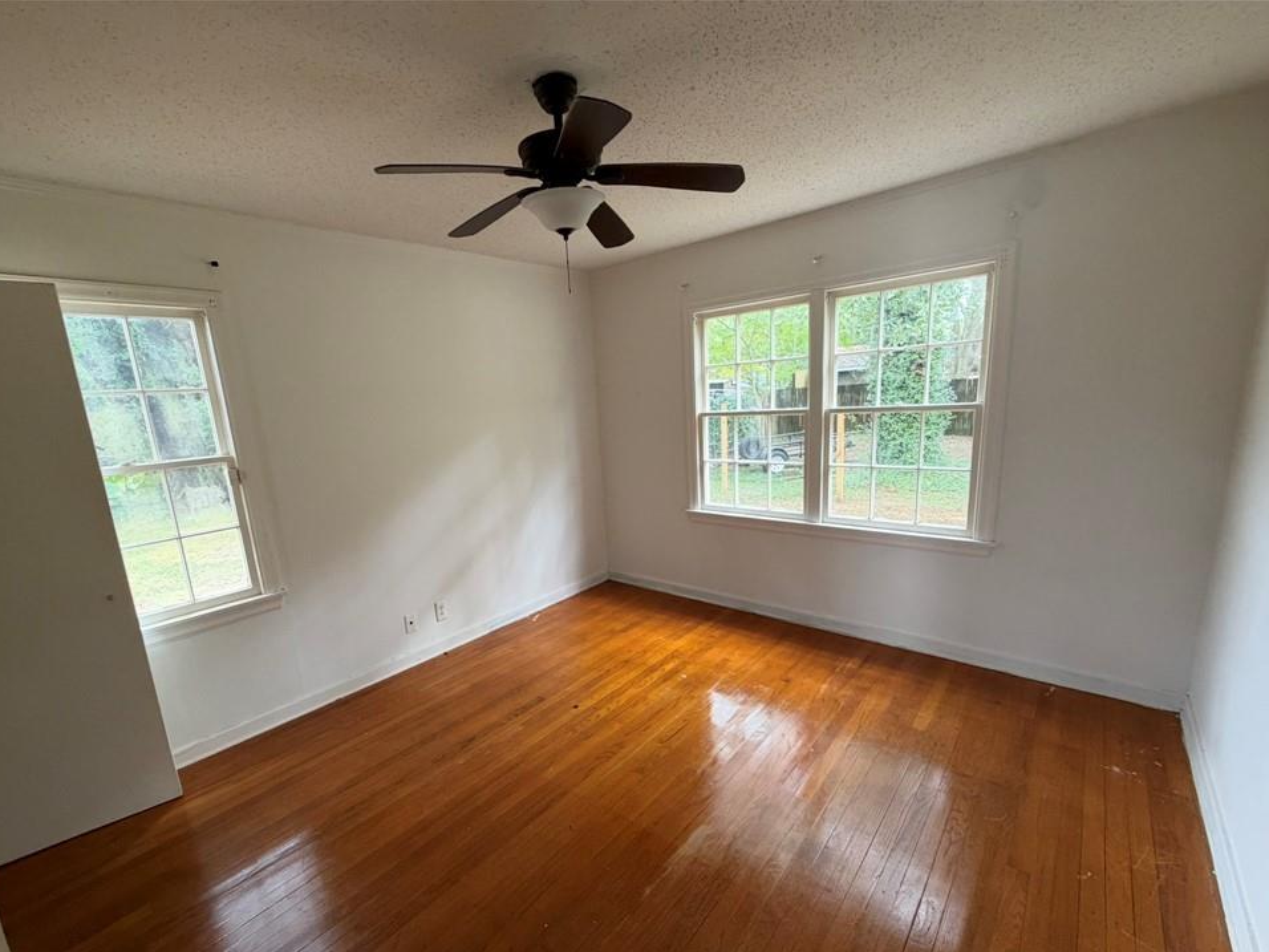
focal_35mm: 15
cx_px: 601
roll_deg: +4.0
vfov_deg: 81.6
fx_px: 550
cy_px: 509
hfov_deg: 98.1
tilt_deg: -11.3
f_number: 2.2
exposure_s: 1/103
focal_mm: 2.22
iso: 320
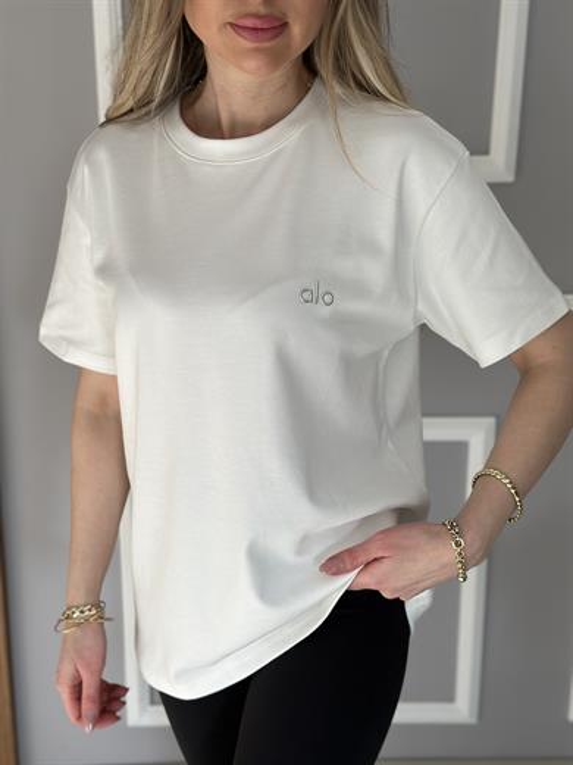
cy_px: 382
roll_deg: +0.0
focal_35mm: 48
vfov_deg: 39.7
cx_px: 286
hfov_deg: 30.3
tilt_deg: -18.8
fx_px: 1059
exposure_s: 1/156
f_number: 1.78
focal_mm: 6.86
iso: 64
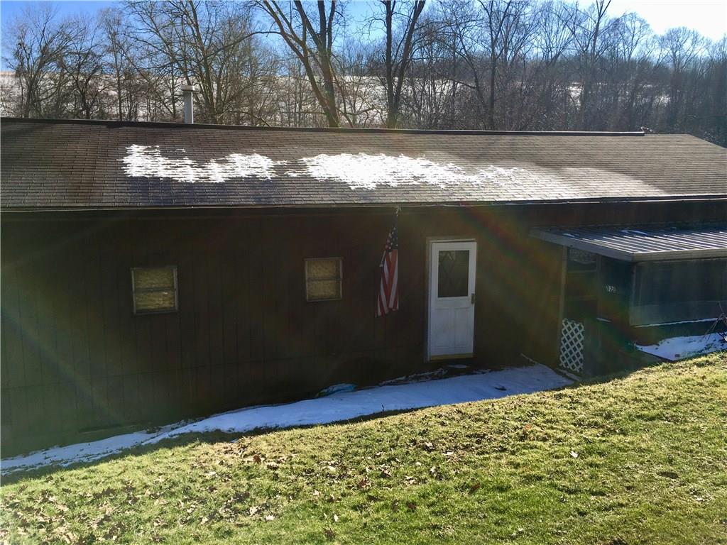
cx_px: 364
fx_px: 609
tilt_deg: -9.2
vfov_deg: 48.2
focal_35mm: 29
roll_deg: -0.8
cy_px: 272
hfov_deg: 61.7
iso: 25
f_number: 2.2
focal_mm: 4.15
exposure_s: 1/986
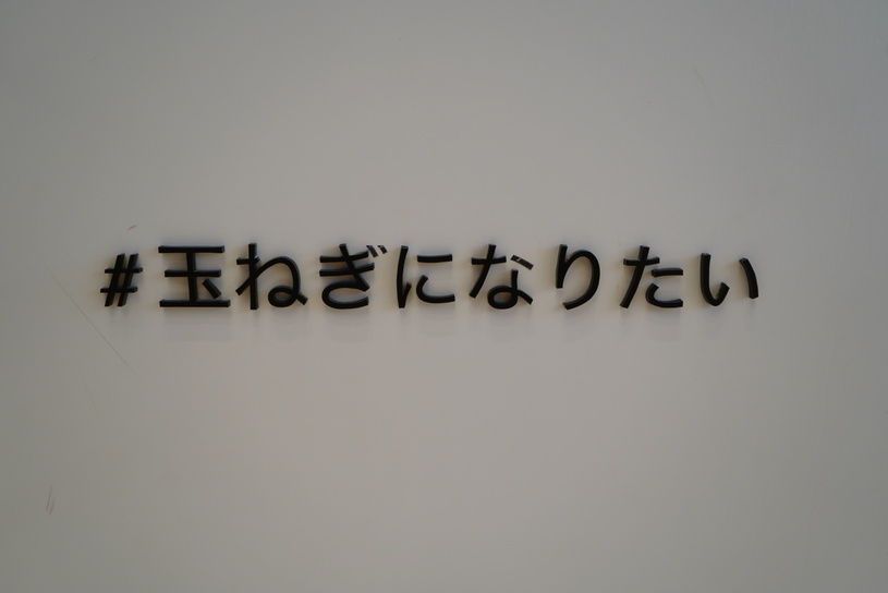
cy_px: 296
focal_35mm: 29
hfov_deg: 63.6
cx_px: 444
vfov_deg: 45.0
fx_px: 716
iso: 640
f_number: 4
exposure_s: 1/160
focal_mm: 29
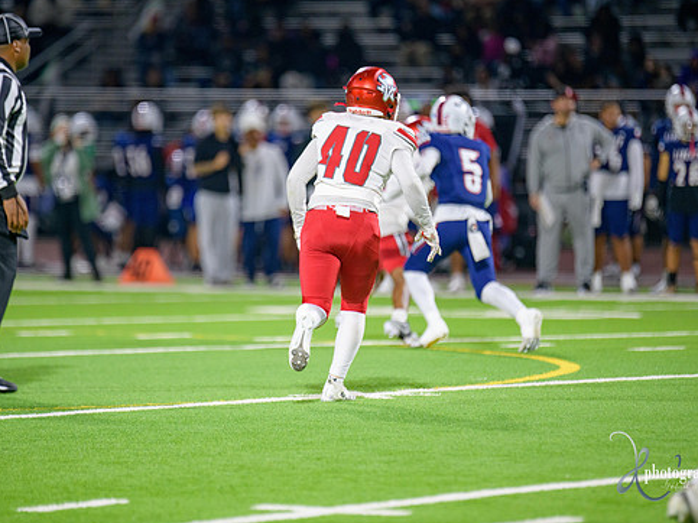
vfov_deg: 4.8
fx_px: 6290
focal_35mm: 312
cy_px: 258
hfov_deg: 6.4
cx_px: 345
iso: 2000
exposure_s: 1/250
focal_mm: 270
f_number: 2.8
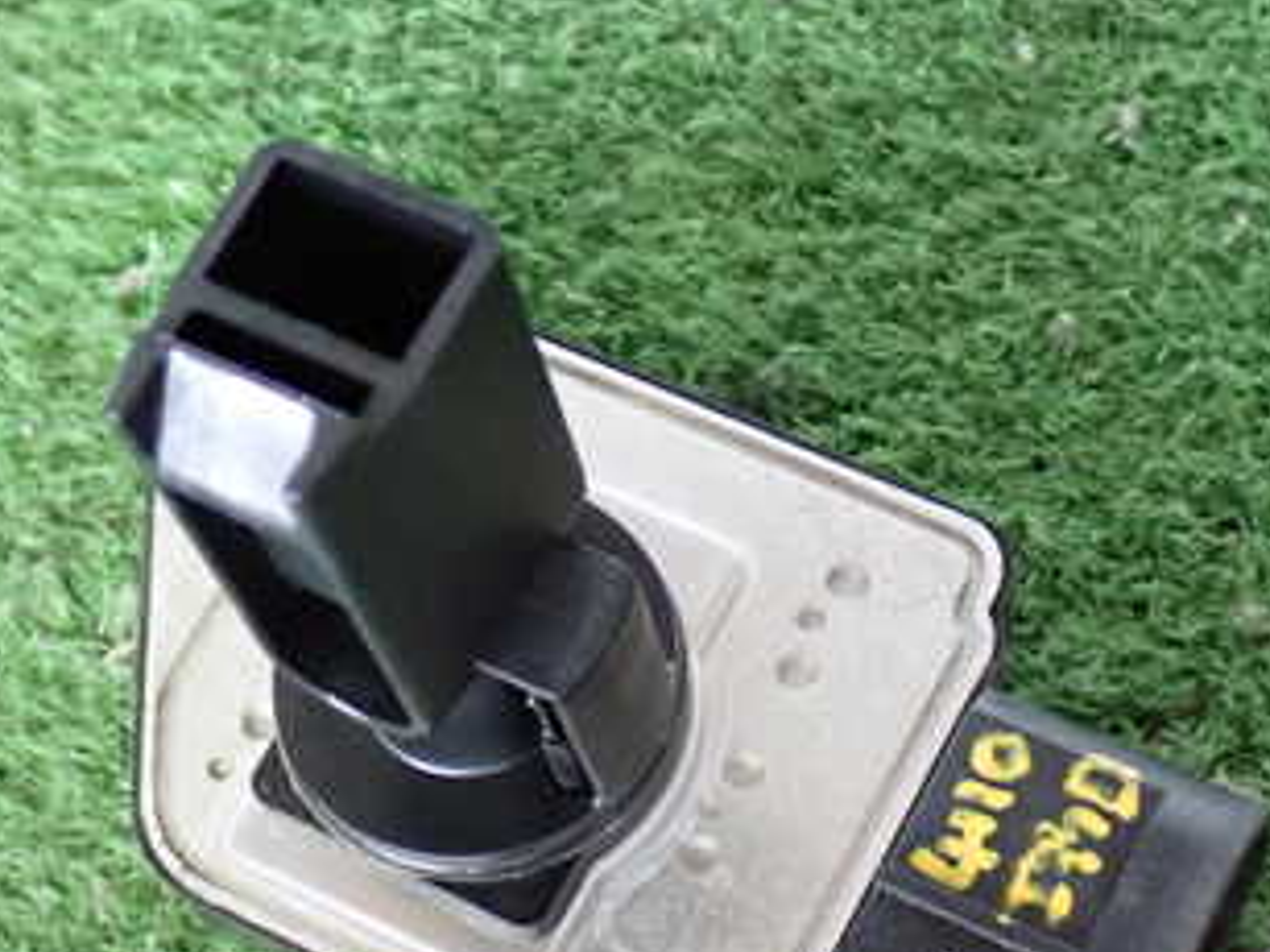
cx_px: 616
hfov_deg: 22.8
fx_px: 3154
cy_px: 654
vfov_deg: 17.1
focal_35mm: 86
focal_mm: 7.84
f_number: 2.9
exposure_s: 1/30
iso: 800
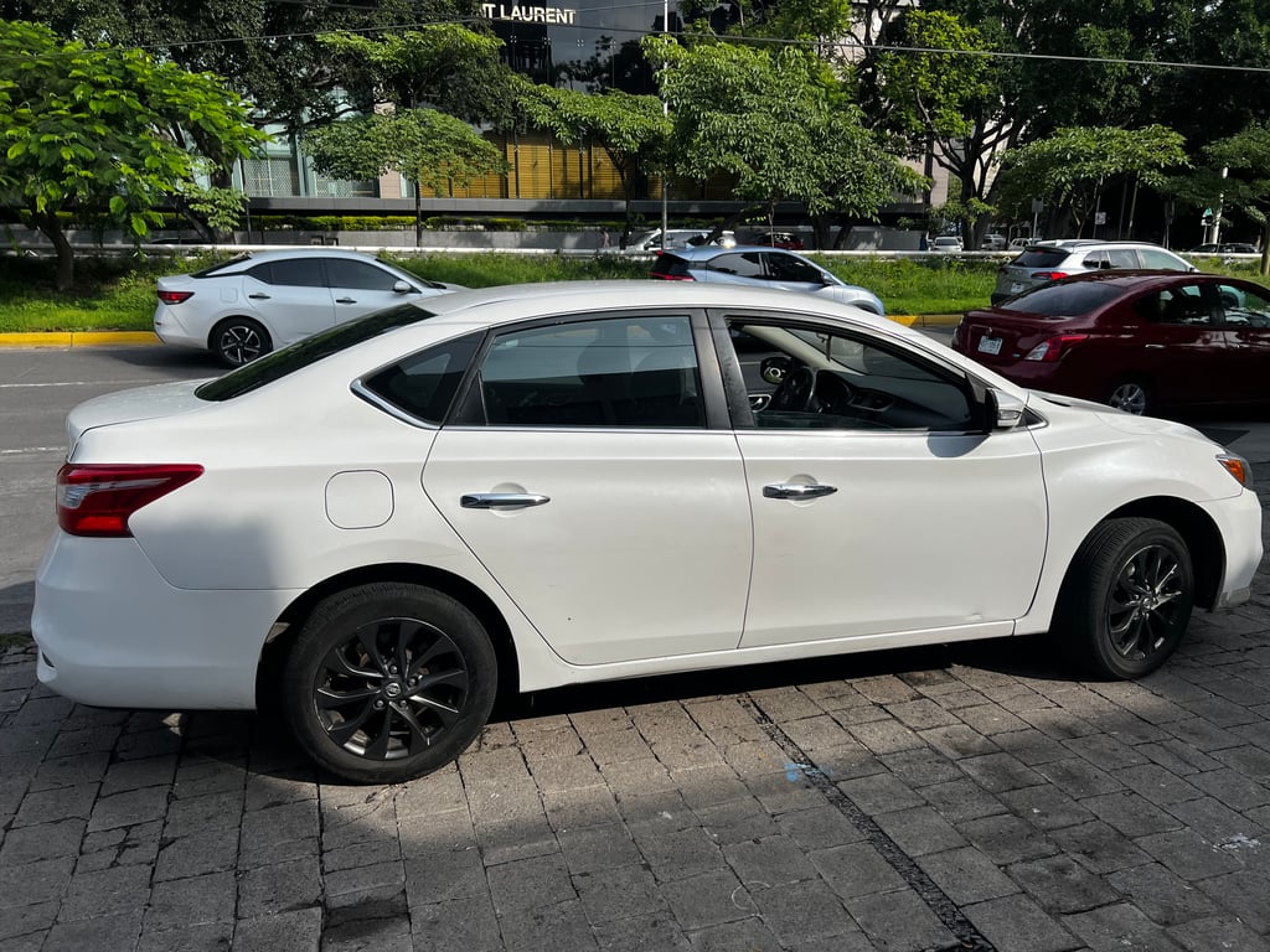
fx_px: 954
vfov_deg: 53.1
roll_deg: +0.1
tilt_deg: -14.6
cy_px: 476
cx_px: 635
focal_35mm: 26
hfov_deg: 67.3
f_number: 1.5
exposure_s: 1/5076
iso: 50
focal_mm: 5.7
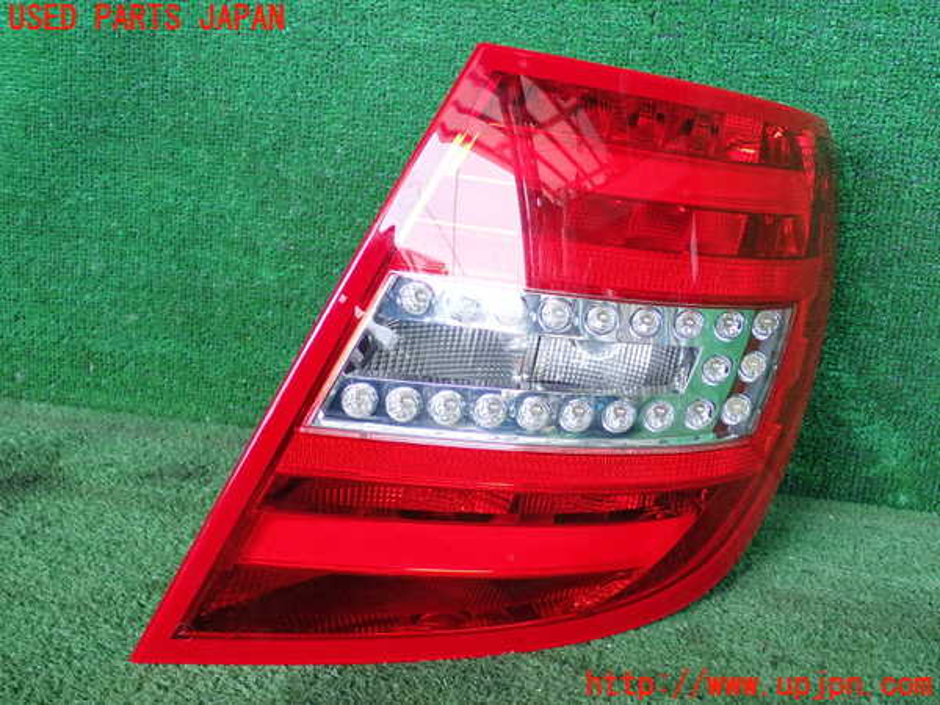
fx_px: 1195
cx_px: 470
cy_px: 352
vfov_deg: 32.9
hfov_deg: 42.9
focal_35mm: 44
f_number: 2.9
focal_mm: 7.84
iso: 250
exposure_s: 1/125
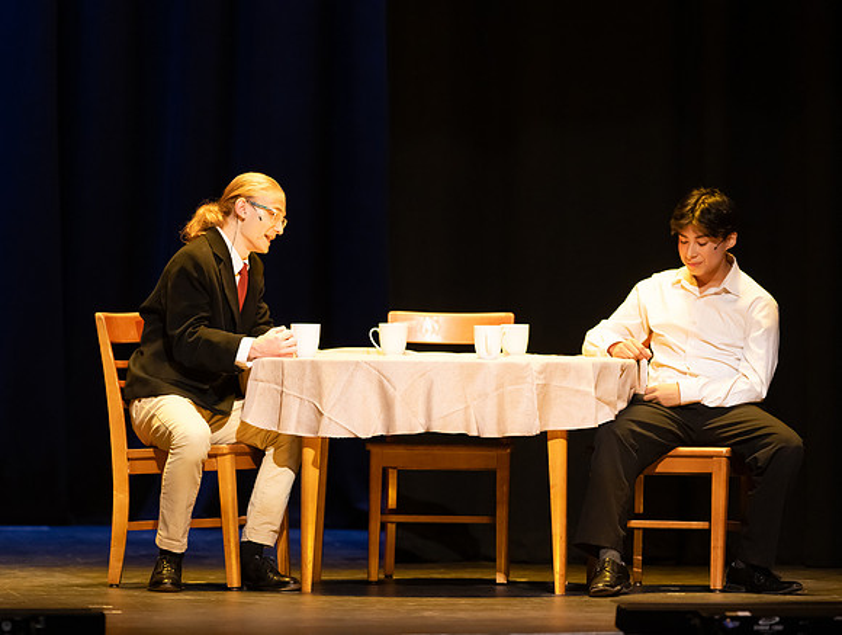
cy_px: 317
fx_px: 8089
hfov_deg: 6.0
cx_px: 361
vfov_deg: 4.5
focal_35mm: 332
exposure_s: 1/250
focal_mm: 300
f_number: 2.8
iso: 6400
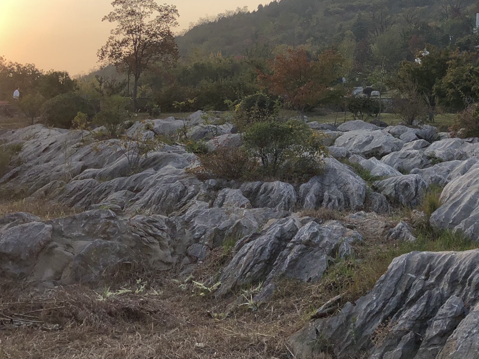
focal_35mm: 52
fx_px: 720
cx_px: 378
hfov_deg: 35.7
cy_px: 102
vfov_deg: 27.7
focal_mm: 4
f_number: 1.8
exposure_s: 1/1779
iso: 20
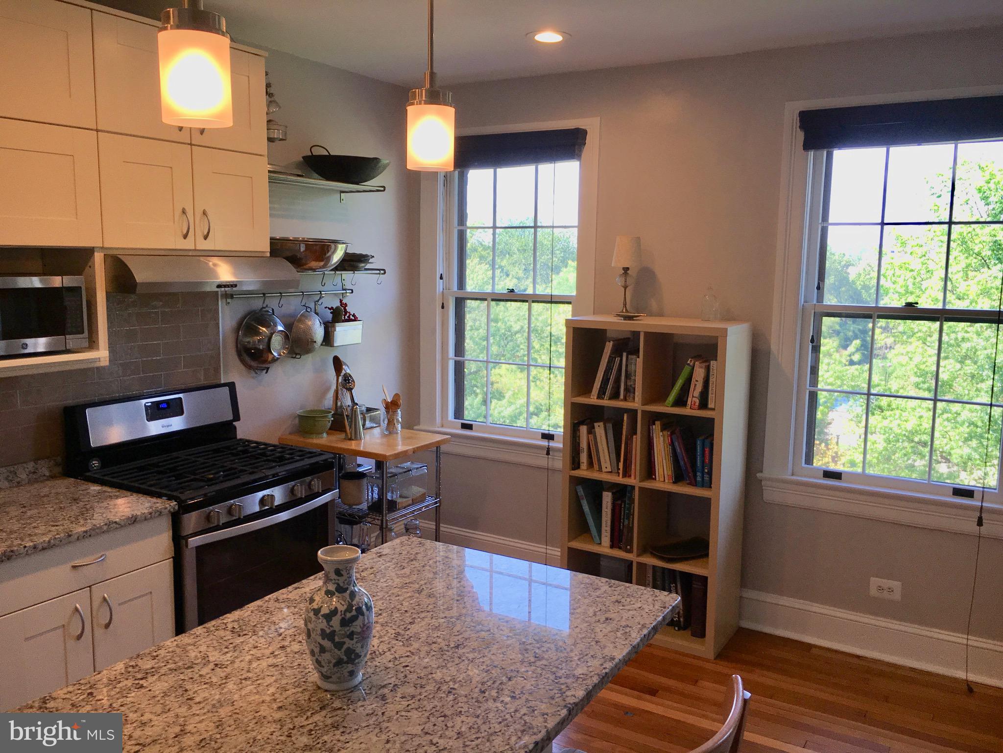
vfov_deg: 48.2
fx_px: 840
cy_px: 376
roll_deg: +0.0
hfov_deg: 61.7
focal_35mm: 29
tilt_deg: -9.0
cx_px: 502
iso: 32
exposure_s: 1/120
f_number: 2.2
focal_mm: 4.15
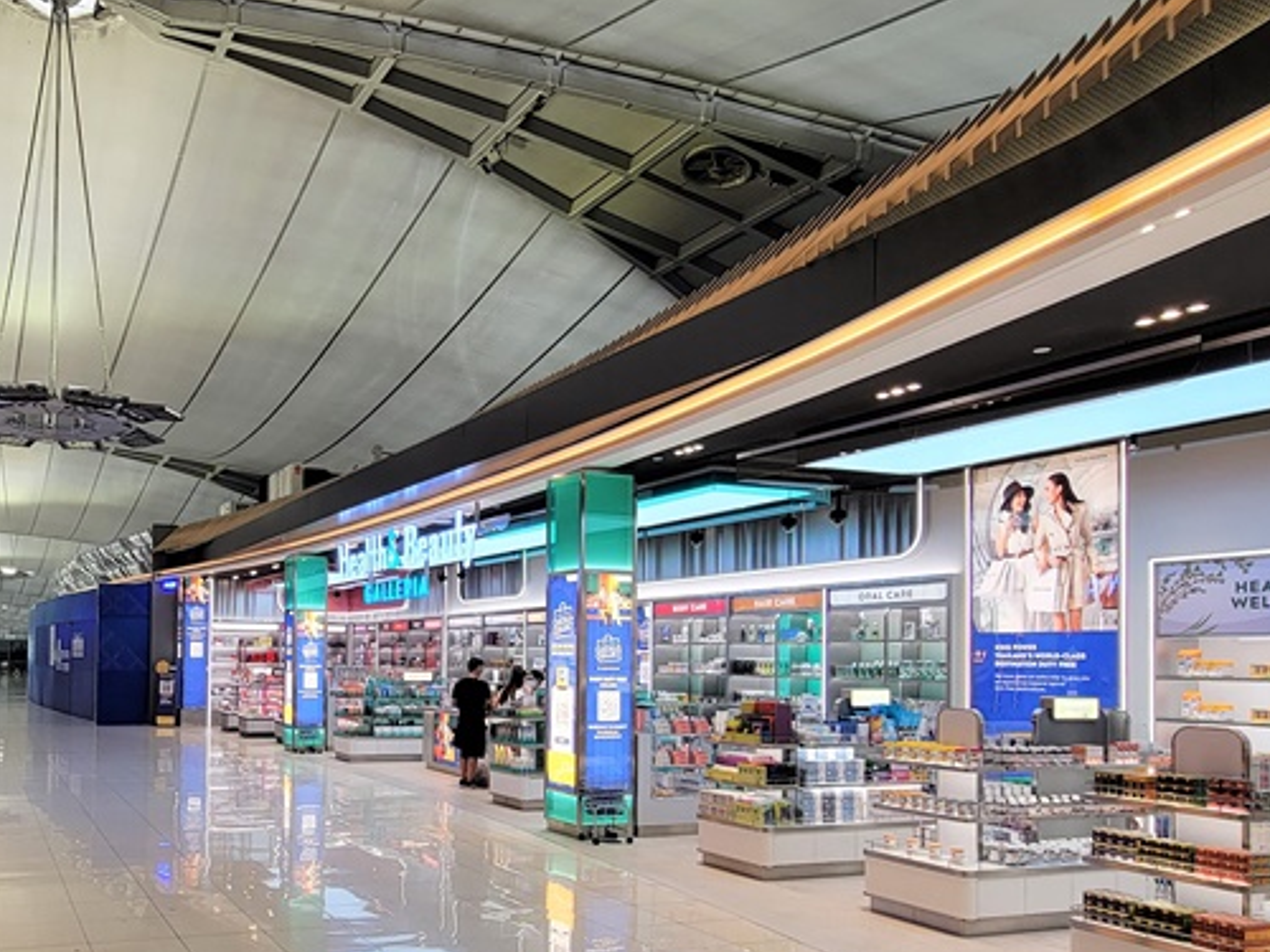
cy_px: 642
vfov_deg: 52.0
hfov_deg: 63.5
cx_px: 323
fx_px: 954
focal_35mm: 26
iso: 64
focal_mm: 2.2
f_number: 2.2
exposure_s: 1/120
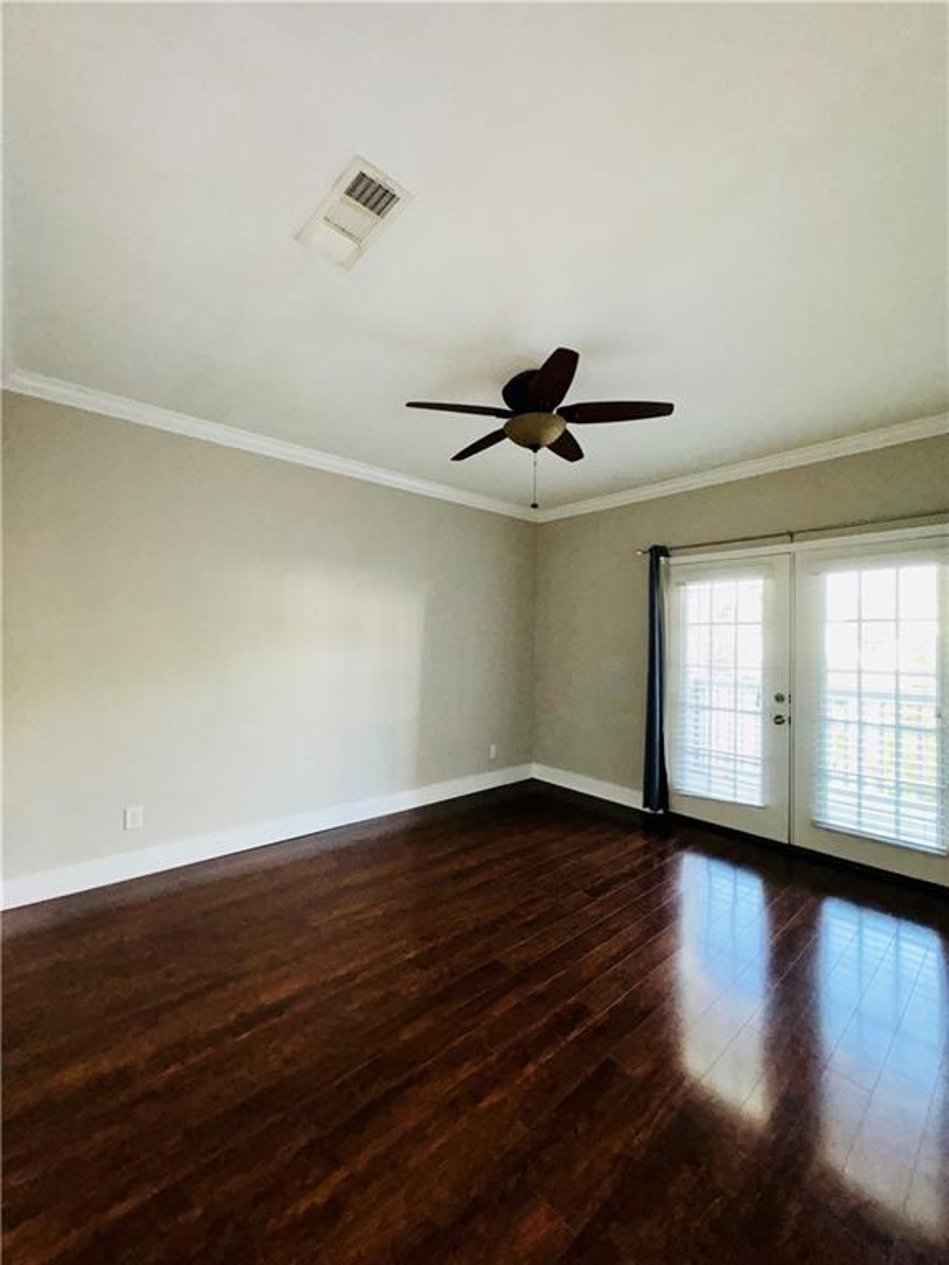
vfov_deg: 102.1
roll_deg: -0.6
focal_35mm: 14
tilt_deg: +0.9
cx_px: 474
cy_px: 632
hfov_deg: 85.7
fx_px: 512
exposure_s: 1/60
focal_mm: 2.22
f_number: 2.2
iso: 250
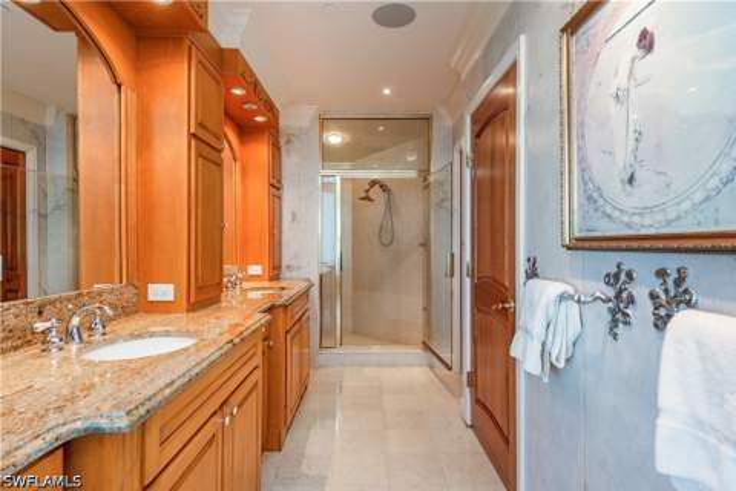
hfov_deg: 86.9
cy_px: 246
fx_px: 388
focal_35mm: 19
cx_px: 368
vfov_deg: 64.6
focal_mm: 19
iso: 100
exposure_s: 1/4
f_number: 9
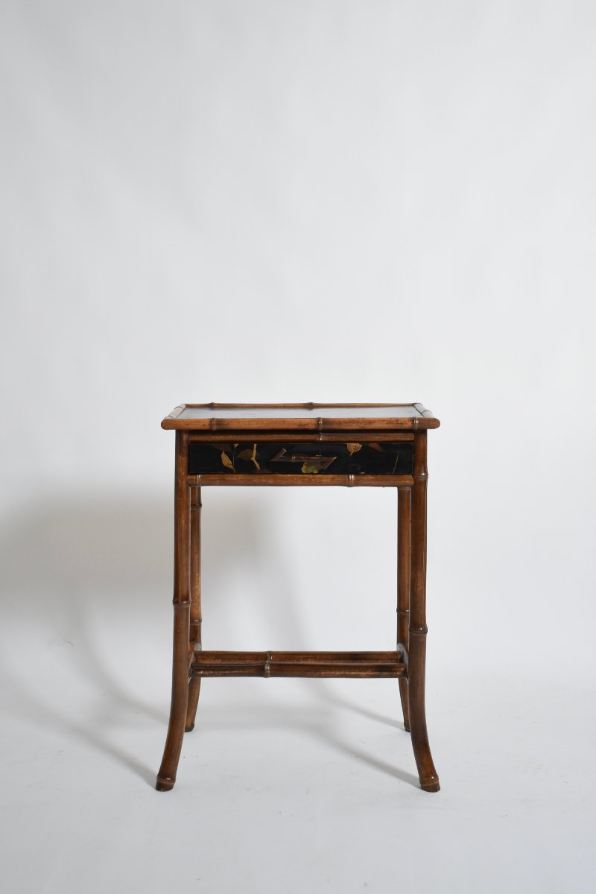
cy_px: 447
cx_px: 298
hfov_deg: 36.9
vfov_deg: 53.1
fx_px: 894
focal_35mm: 36
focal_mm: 24
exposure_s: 1/15
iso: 800
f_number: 3.8
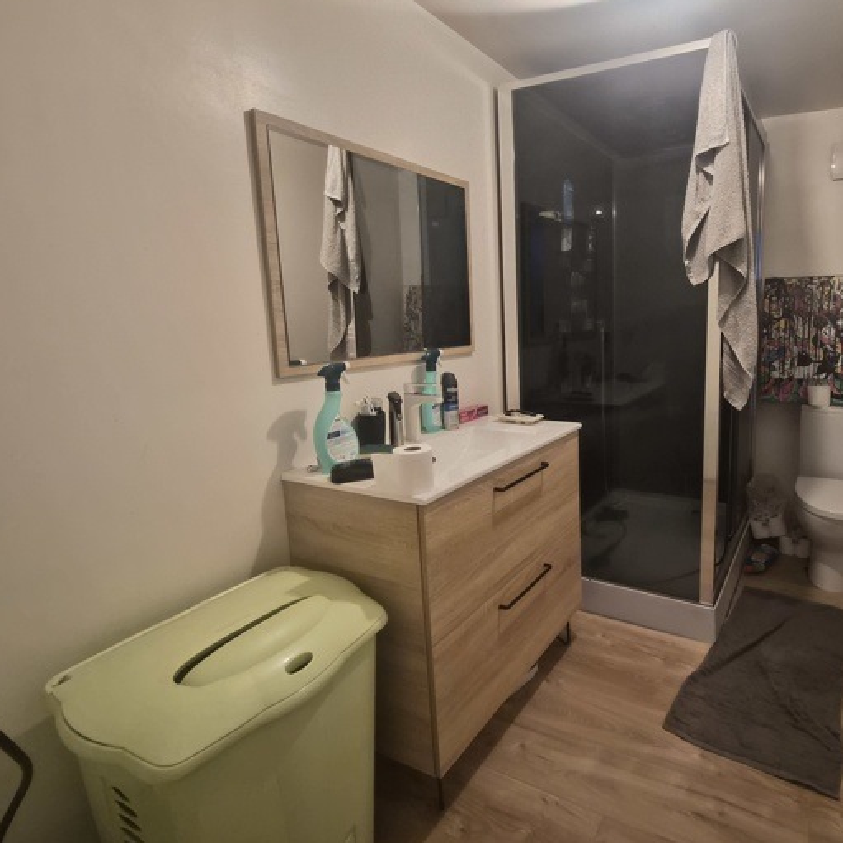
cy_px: 378
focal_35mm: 18
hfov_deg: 77.1
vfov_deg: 80.5
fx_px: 496
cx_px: 587
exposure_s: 1/50
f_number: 2.2
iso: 250
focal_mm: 1.7
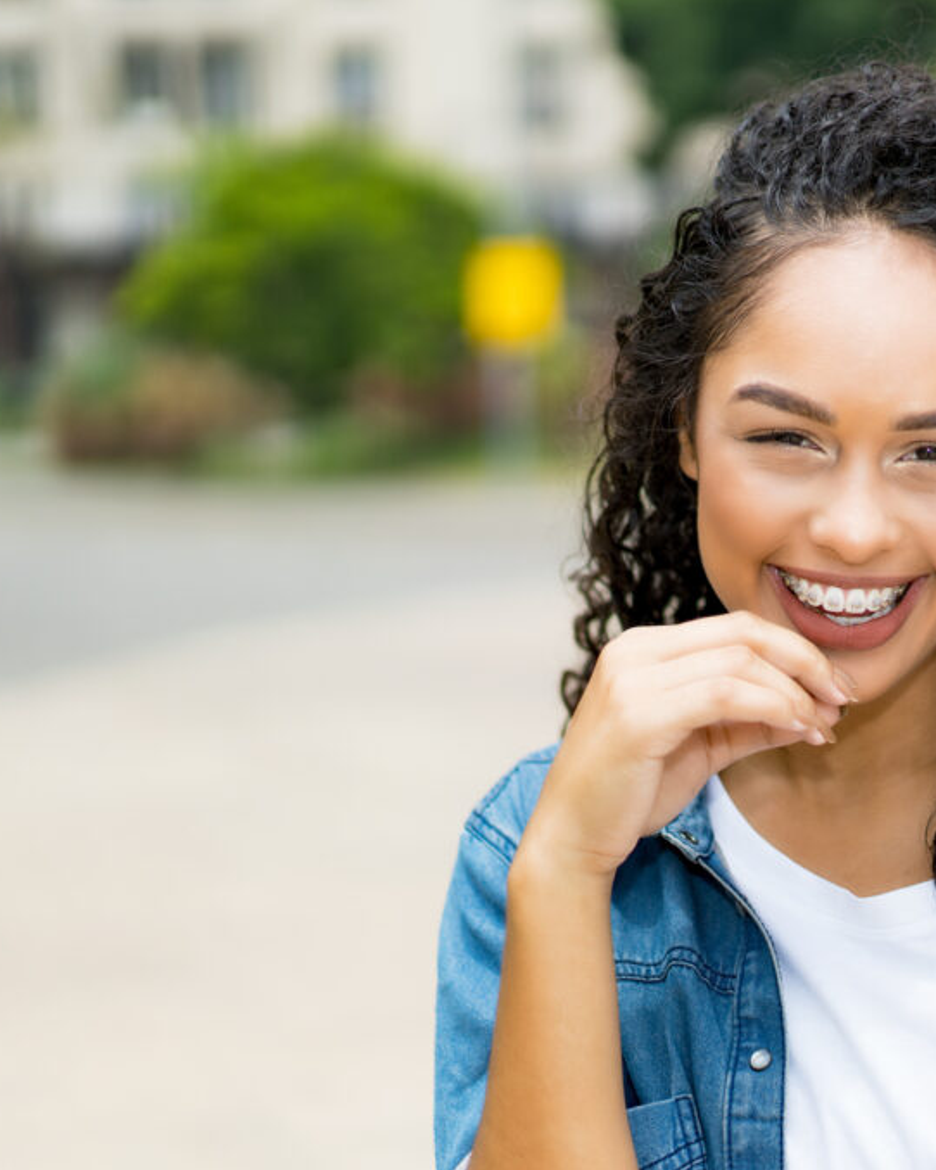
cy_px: 586
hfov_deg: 19.3
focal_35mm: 78
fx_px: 2700
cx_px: 872
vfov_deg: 24.4
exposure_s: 1/4000
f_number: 1.8
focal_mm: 55
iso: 100
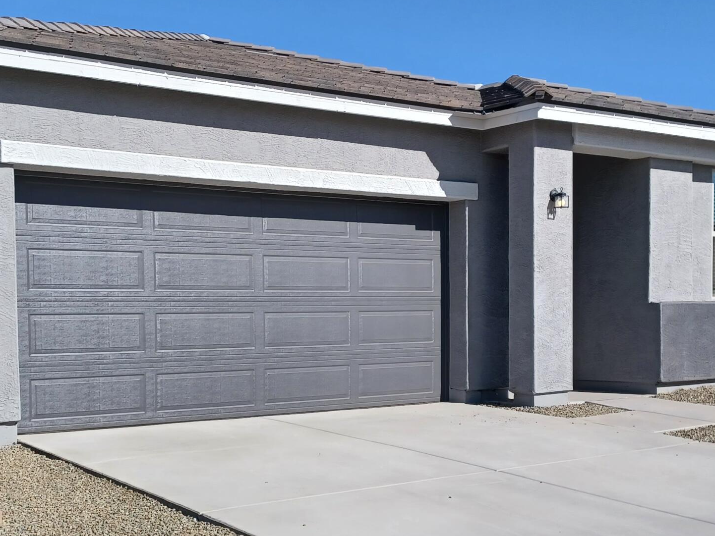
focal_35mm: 52
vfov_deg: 27.9
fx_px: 1074
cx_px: 290
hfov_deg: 36.7
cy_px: 361
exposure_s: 1/641
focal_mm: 4.6
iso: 32
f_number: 1.8
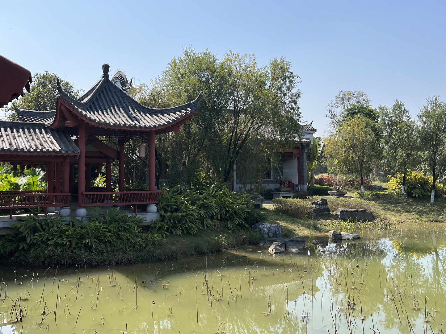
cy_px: 142
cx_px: 172
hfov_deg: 50.9
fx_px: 464
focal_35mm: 36
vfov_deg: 39.6
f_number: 1.5
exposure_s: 1/5076
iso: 50
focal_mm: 5.7
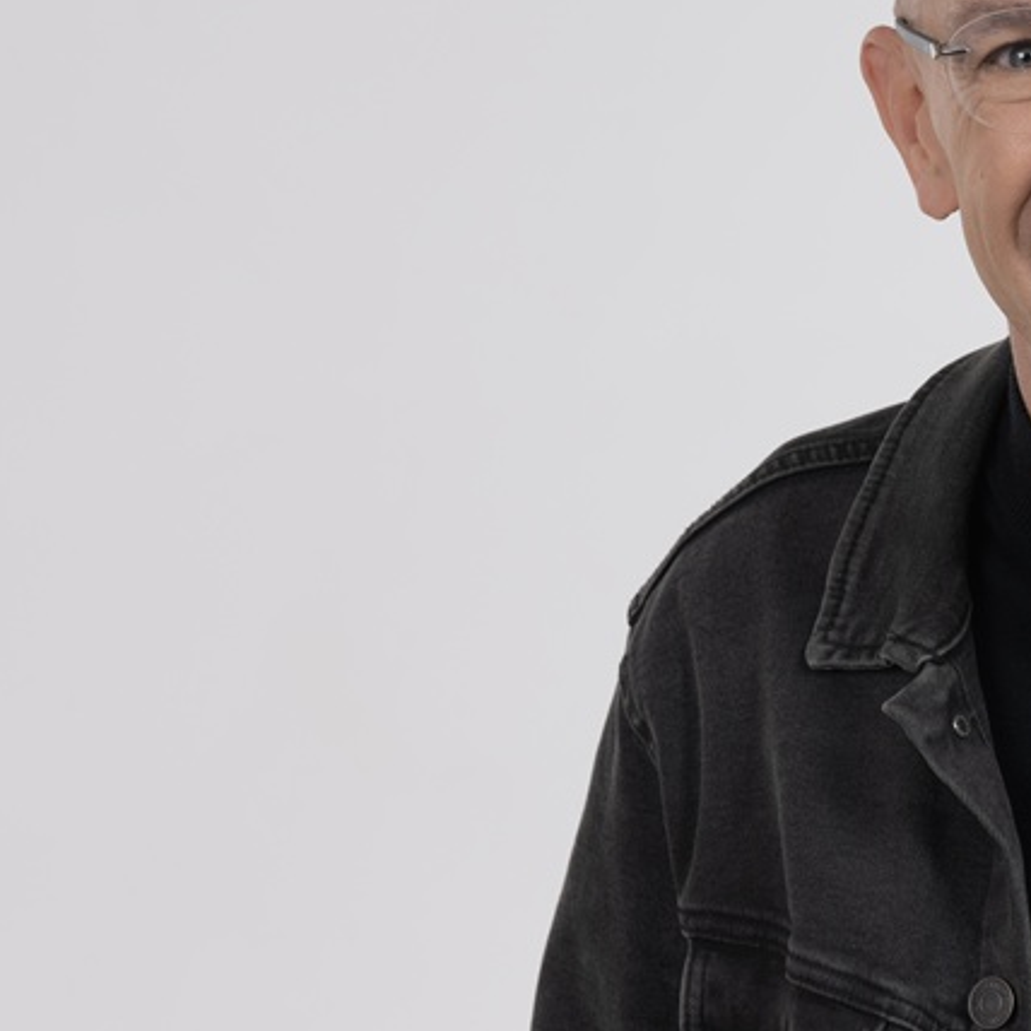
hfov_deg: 6.3
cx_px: 1096
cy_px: 419
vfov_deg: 6.3
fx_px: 9401
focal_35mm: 279
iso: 100
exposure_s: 1/125
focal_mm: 130
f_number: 10
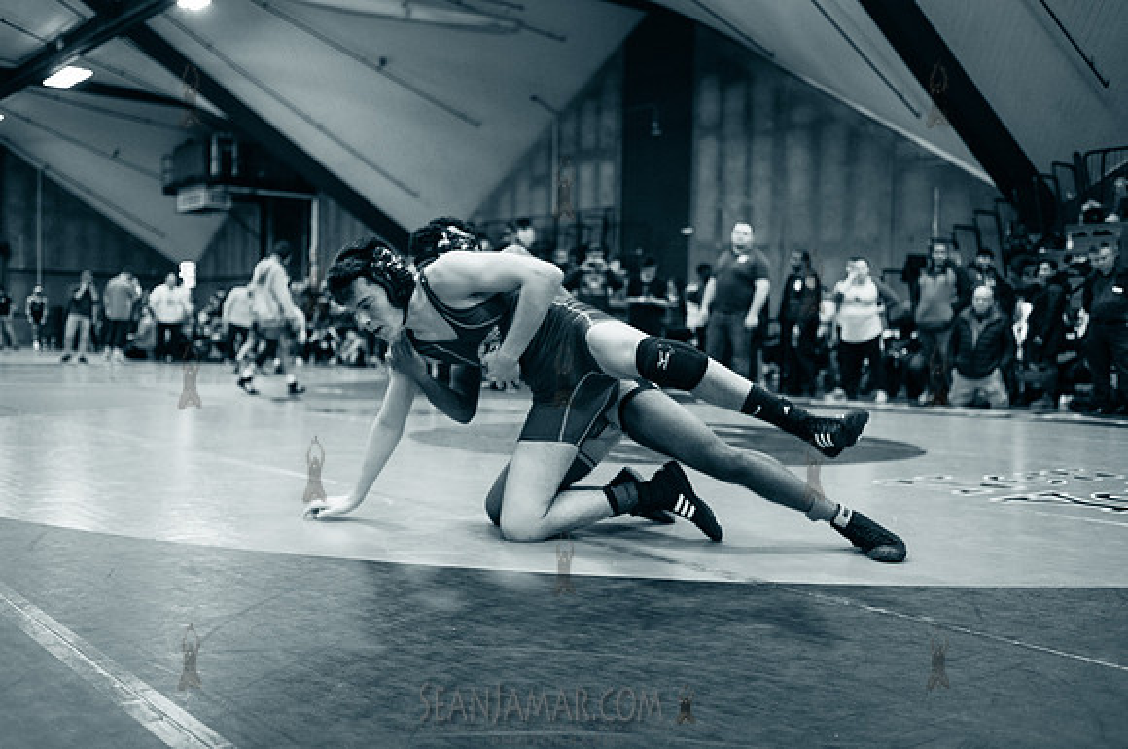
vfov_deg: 36.8
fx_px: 1124
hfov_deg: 53.3
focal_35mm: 36
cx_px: 550
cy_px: 386
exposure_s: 1/320
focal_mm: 35
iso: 4000
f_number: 3.2
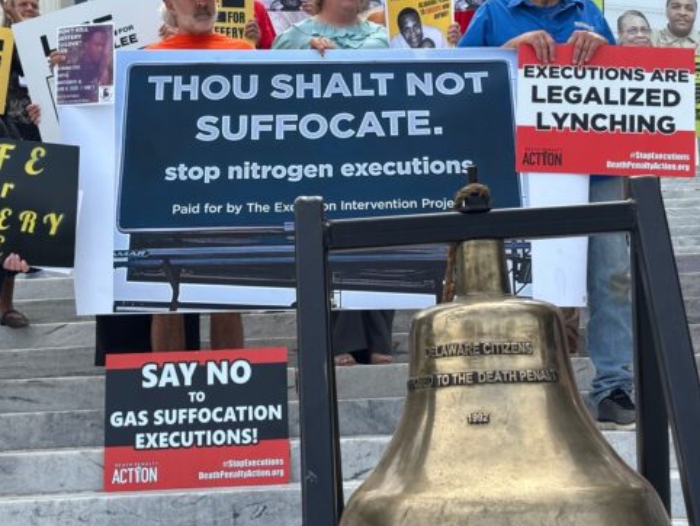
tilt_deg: +9.2
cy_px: 196
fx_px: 1396
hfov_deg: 28.1
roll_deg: +2.2
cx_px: 353
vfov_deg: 21.3
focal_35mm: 69
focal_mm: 6
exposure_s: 1/1543
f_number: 1.6
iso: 40
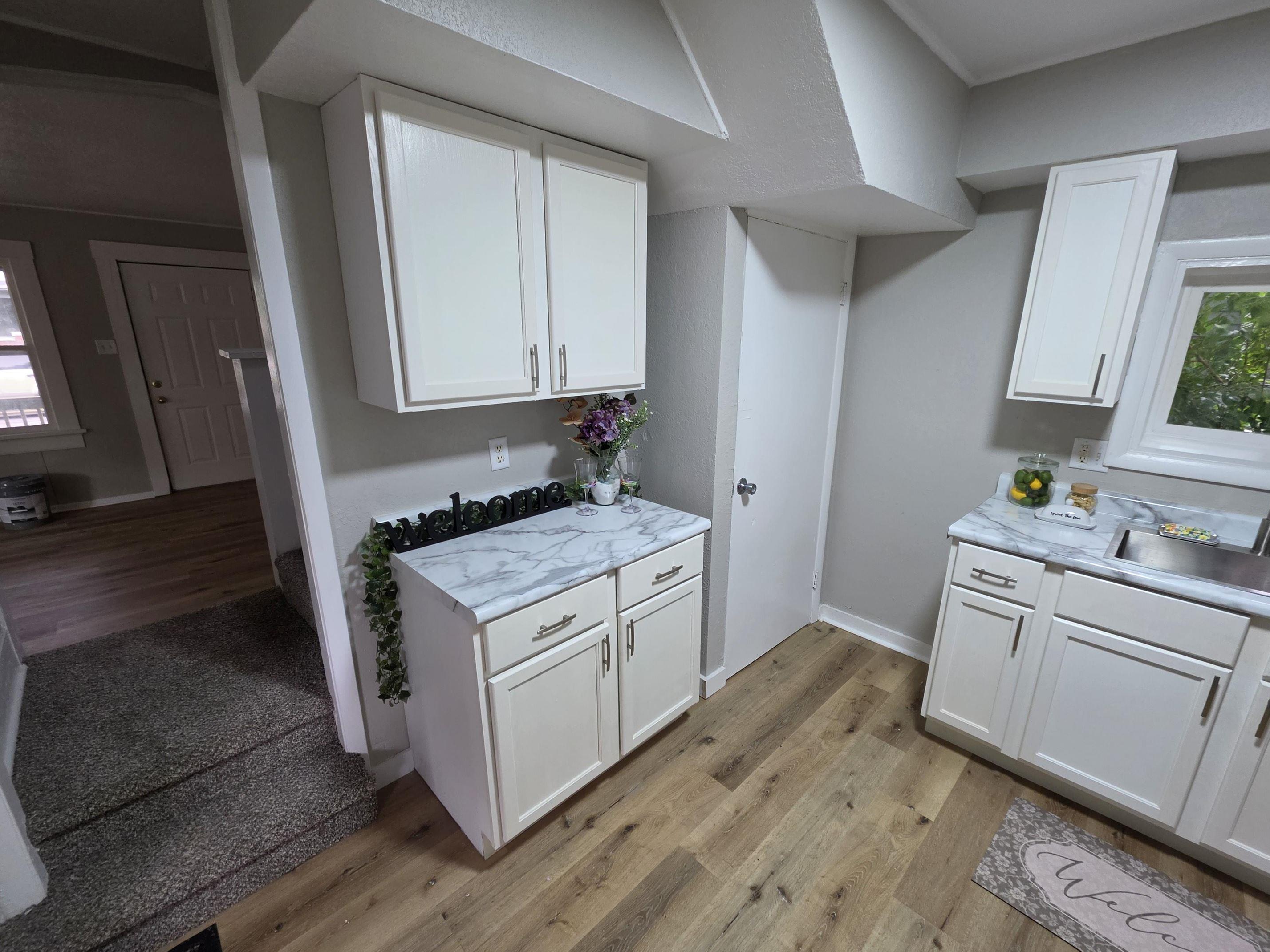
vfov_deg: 85.7
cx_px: 654
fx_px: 514
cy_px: 483
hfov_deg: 102.0
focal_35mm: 14
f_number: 1.9
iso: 200
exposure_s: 1/60
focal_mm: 2.2
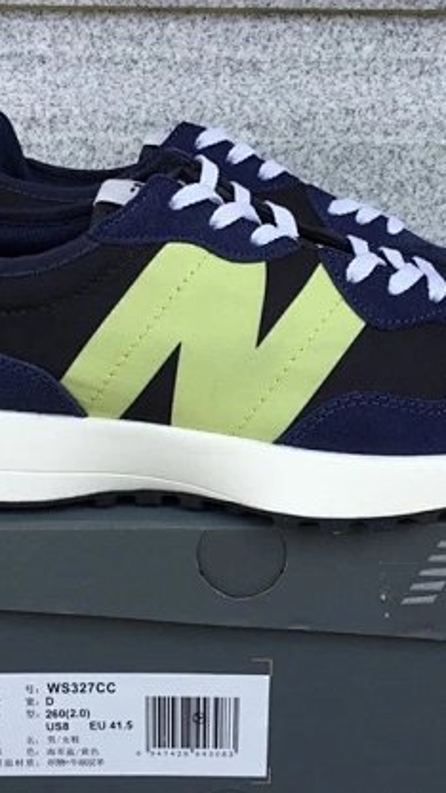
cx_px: 242
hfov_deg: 23.1
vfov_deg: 39.8
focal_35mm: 52
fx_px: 1093
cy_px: 438
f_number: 2.4
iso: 25
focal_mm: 3.3
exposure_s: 1/422
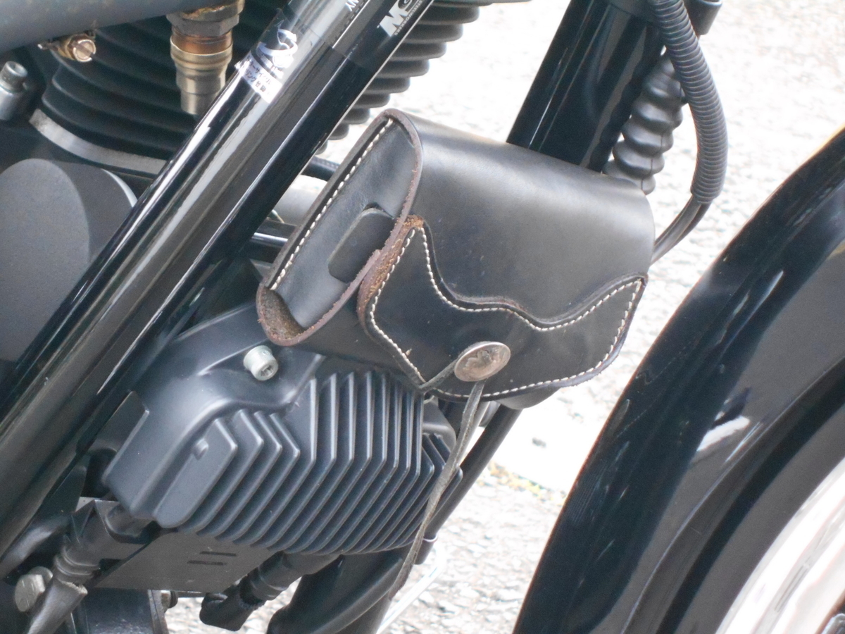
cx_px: 422
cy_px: 317
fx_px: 2758
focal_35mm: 113
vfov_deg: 13.1
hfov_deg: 17.4
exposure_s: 1/80
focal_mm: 20.1
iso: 800
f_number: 6
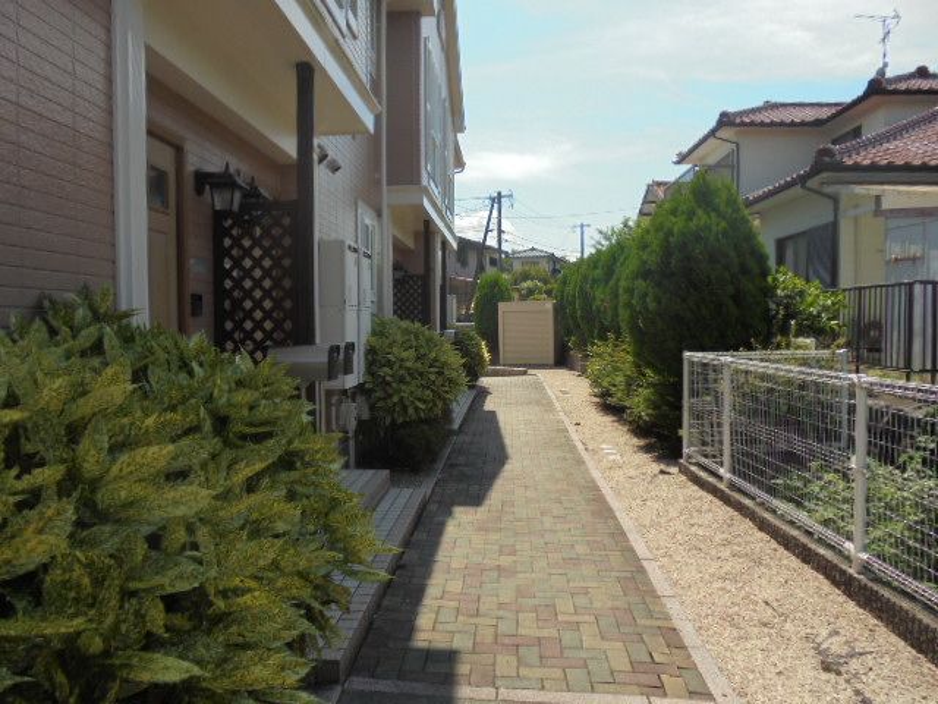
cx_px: 469
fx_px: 705
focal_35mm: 26
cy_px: 352
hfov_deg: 67.3
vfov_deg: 53.1
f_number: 3.5
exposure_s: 1/800
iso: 100
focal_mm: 4.6
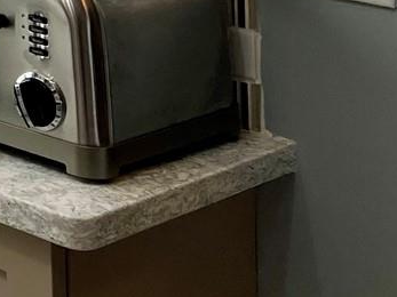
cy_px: -292
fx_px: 1376
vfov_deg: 11.2
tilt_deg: -1.3
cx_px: -450
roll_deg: +1.2
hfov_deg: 13.5
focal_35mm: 120
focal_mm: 5.7
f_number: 1.5
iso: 50
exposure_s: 1/687
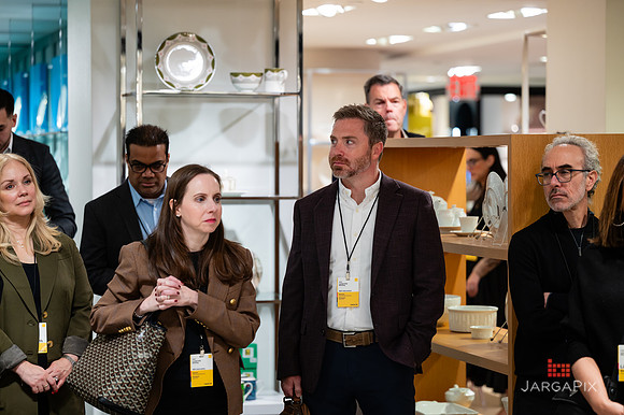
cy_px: 208
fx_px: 1762
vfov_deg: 13.4
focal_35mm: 102
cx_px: 312
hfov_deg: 20.1
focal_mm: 101
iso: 640
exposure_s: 1/160
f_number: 3.2
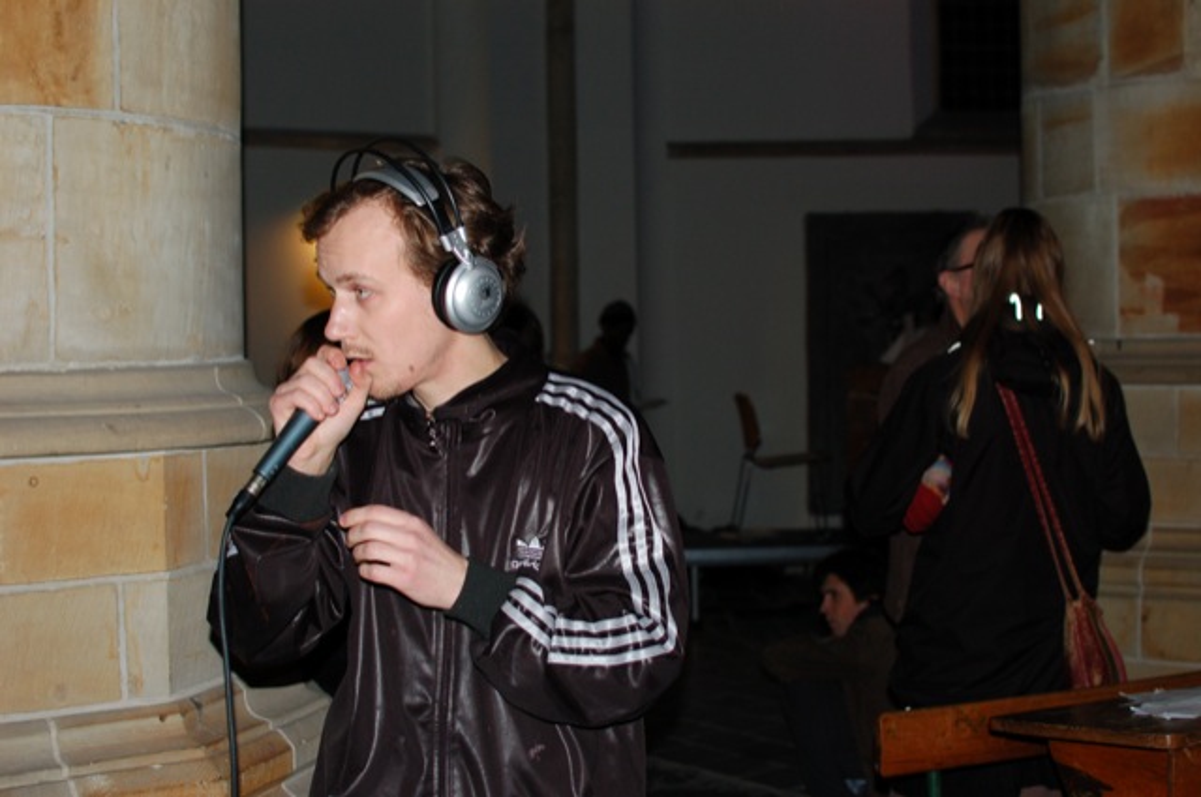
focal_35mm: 52
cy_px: 398
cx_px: 600
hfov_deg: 37.9
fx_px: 1749
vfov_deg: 25.7
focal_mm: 35
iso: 400
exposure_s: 1/60
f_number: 3.5
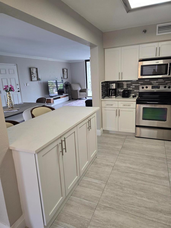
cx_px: 86
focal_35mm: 23
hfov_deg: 58.9
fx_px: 151
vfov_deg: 73.9
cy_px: 114
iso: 160
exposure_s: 1/120
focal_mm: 6.3
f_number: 1.7
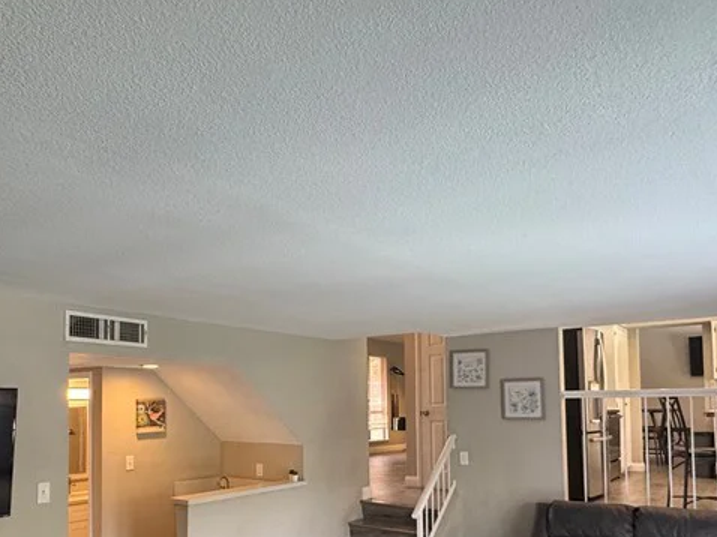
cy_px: 376
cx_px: 270
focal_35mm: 30
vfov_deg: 45.7
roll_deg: +1.5
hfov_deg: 59.2
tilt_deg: +3.2
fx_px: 621
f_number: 2.2
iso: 200
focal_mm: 2.22
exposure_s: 1/120
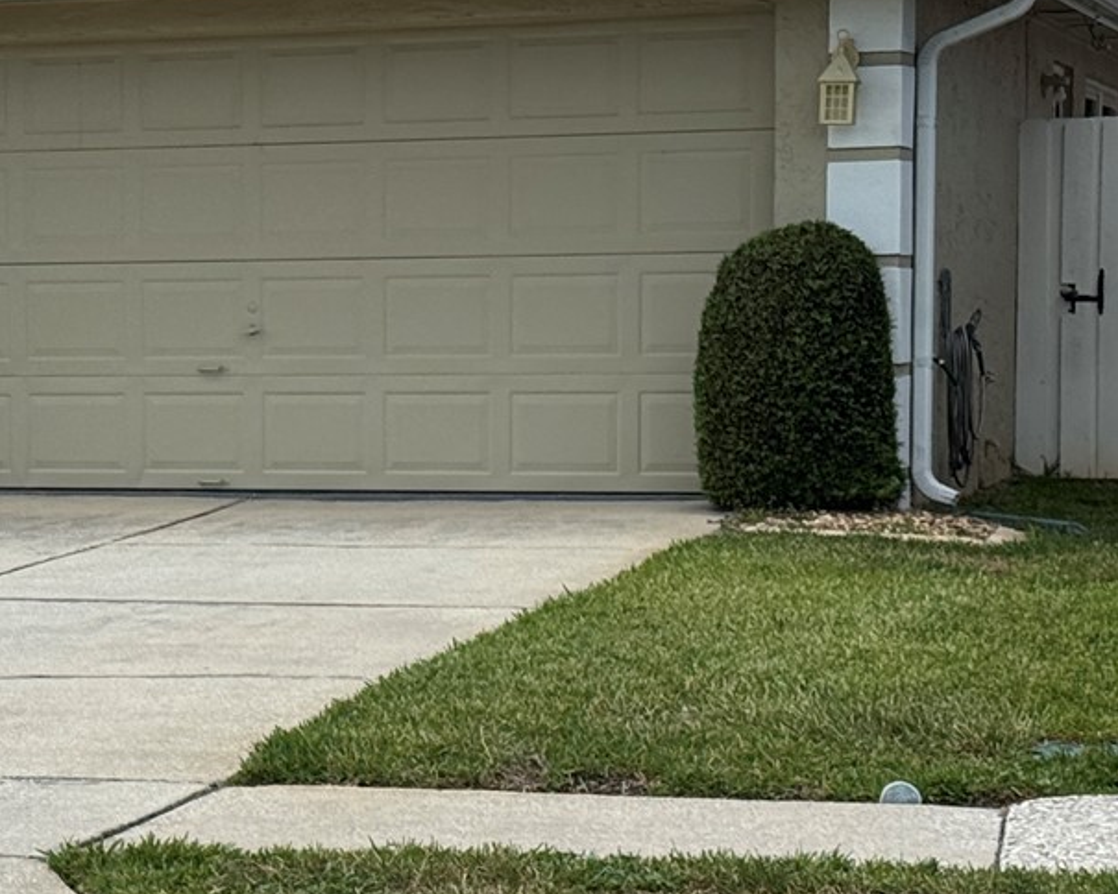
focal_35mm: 124
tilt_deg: -4.0
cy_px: 504
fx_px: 4103
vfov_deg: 12.4
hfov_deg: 15.0
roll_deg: +0.4
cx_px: -181
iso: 64
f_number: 1.78
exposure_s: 1/4310
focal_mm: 6.76
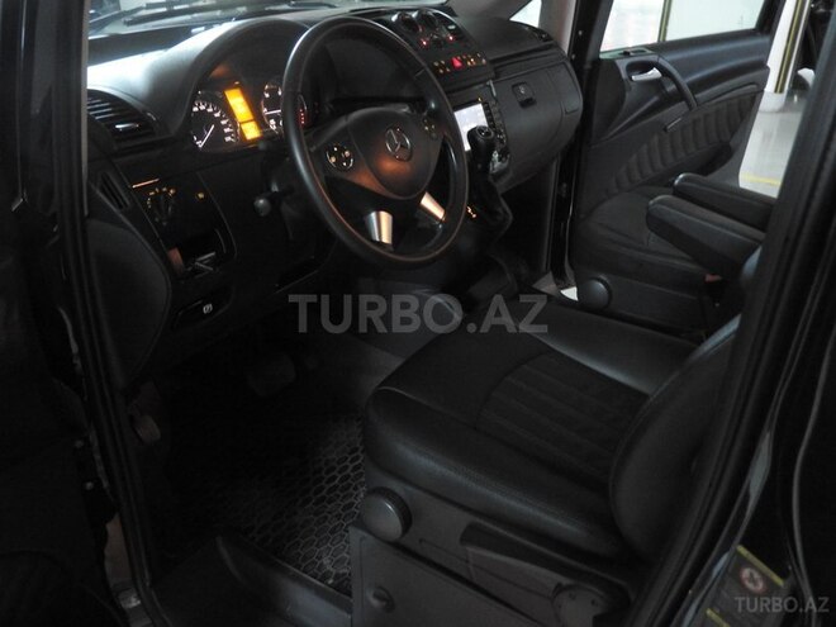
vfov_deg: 46.8
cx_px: 418
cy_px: 314
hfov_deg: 60.0
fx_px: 725
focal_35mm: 30
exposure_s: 1
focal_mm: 5.4
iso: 800
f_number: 3.5
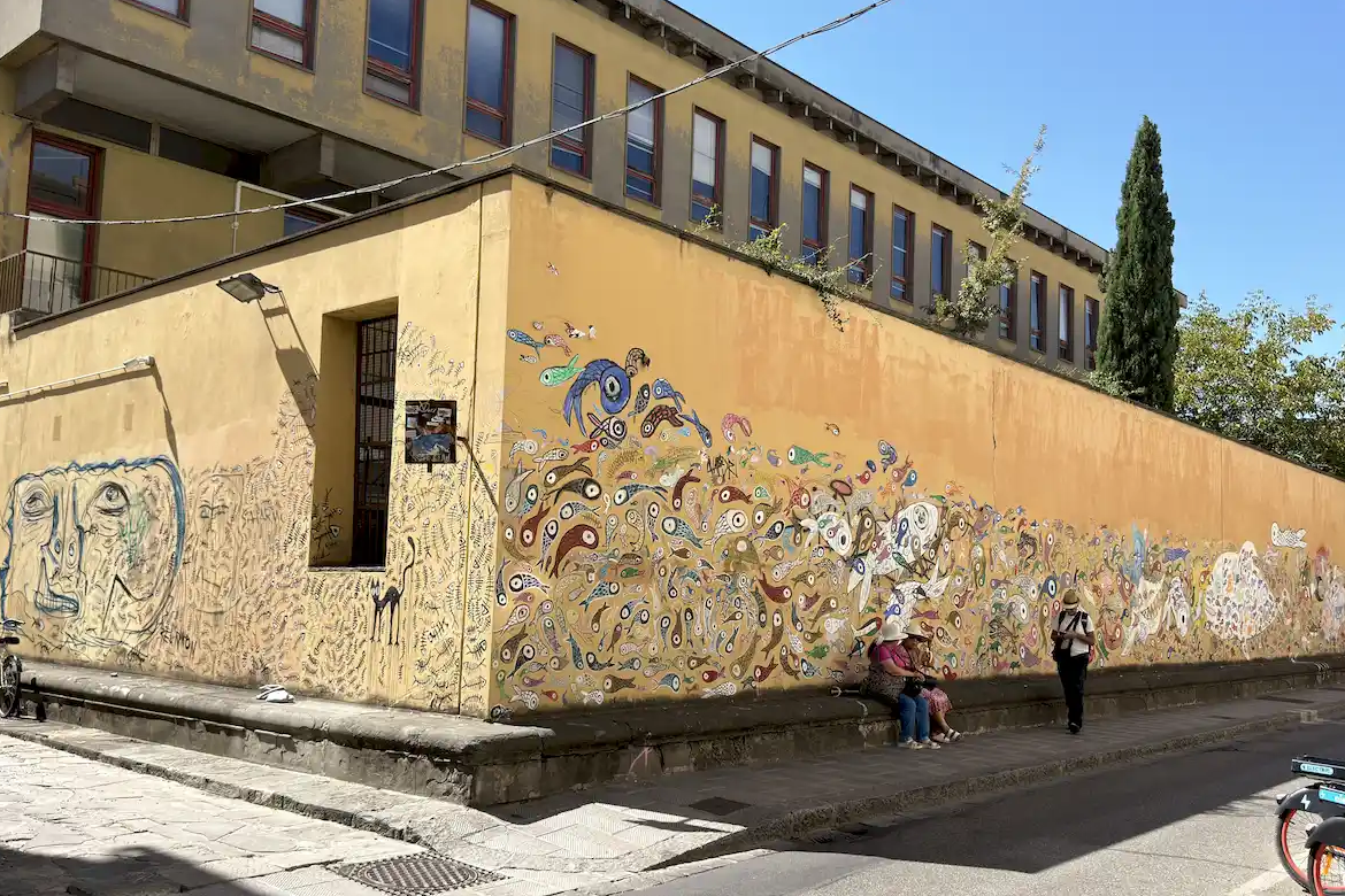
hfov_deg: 58.7
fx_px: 1195
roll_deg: -1.2
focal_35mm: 32
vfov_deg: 41.1
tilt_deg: +5.6
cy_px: 476
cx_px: 666
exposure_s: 1/2841
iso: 64
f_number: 1.78
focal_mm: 6.76
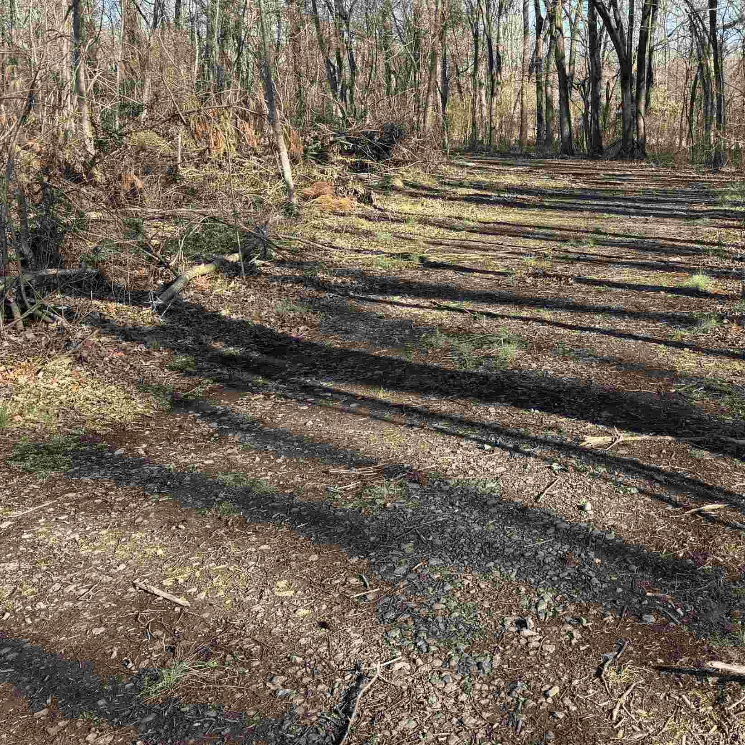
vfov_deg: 38.8
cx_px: 558
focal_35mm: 43
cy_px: 254
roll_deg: -1.6
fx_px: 1047
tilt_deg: -6.8
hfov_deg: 38.2
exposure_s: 1/679
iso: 50
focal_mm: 5.96
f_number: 1.6
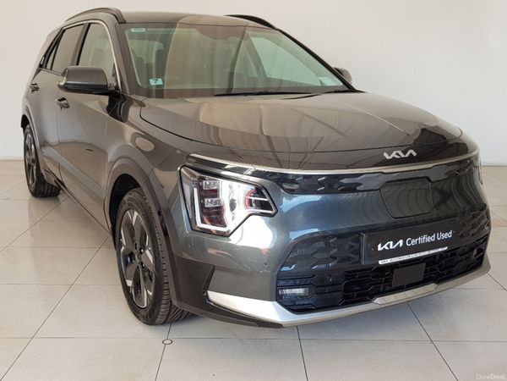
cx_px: 254
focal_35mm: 26
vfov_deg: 53.1
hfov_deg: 67.3
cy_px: 190
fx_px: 381
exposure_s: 1/117
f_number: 1.7
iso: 40
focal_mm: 4.2
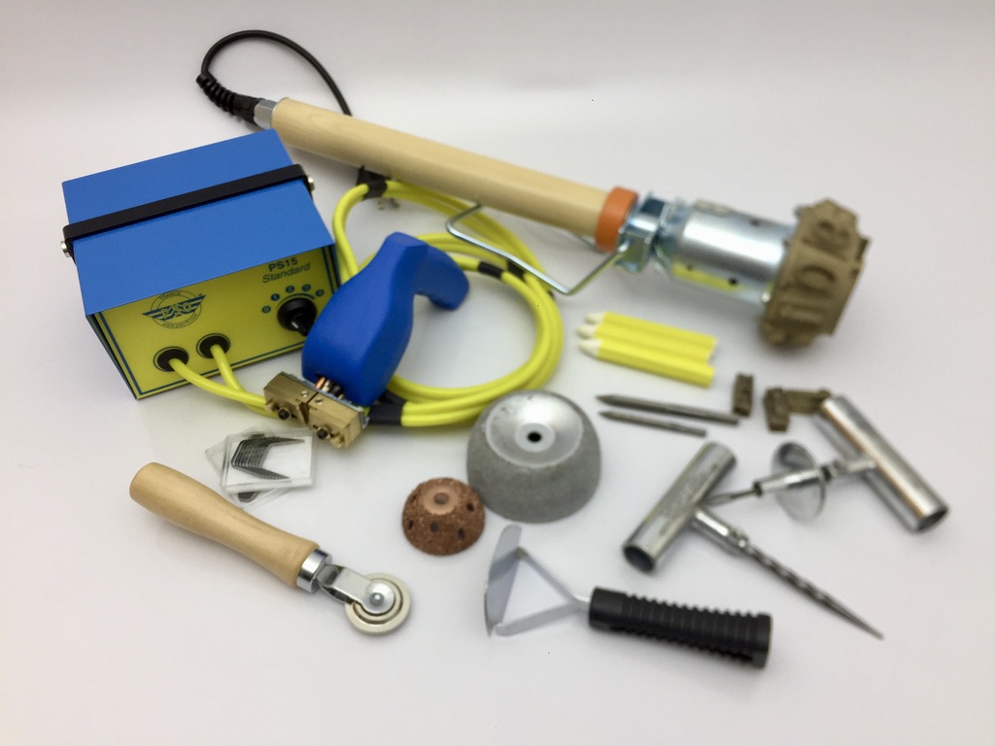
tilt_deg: -44.9
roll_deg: +0.2
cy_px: 373
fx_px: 834
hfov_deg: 61.7
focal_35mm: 29
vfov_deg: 48.2
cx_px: 498
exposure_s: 1/100
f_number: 2.2
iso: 50
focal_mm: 4.15
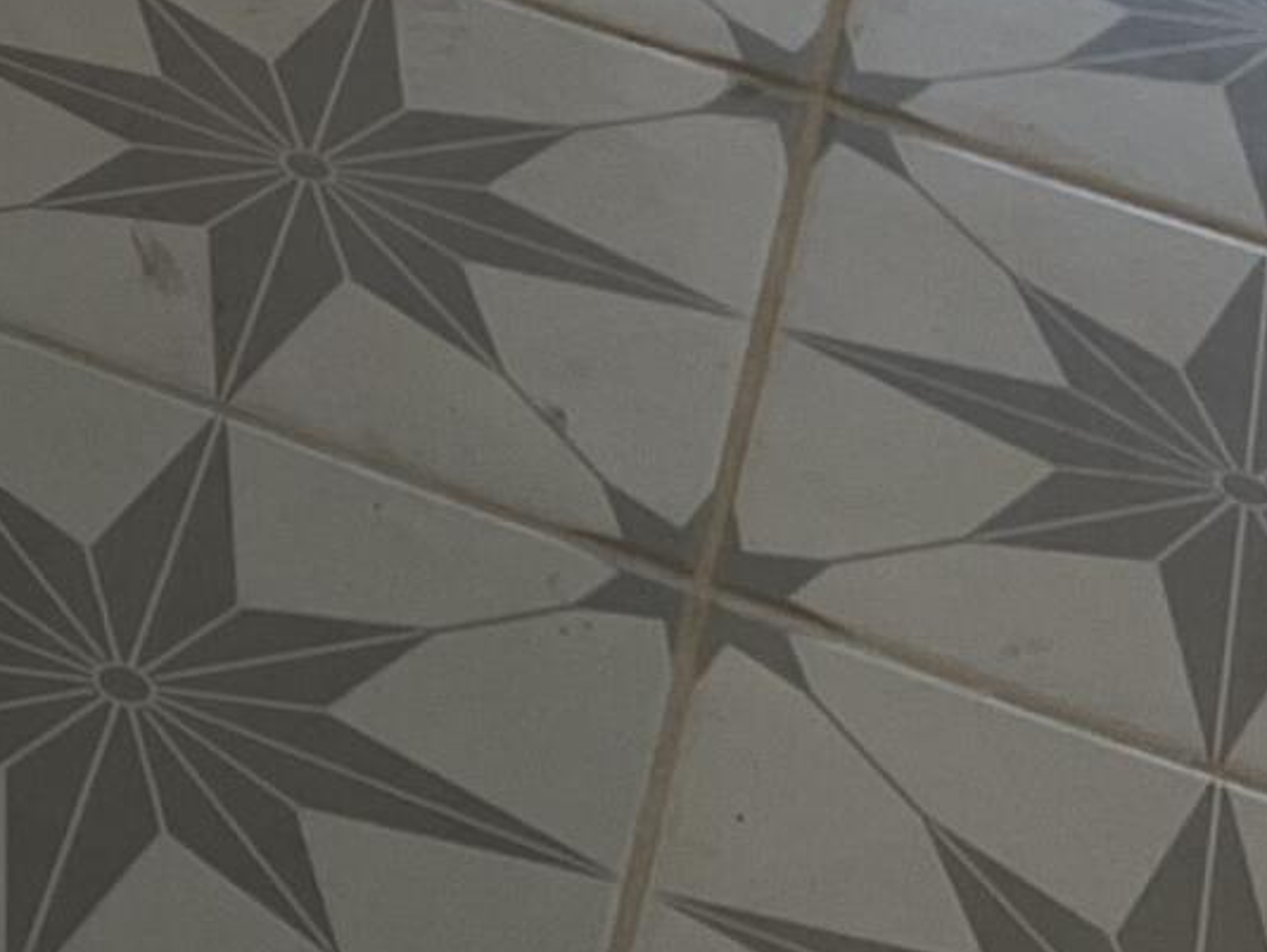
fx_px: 5346
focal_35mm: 146
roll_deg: -2.6
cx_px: -1651
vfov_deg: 9.0
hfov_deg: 11.5
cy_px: -1498
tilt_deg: -20.6
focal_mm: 5.1
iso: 40
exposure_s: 1/186
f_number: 1.6
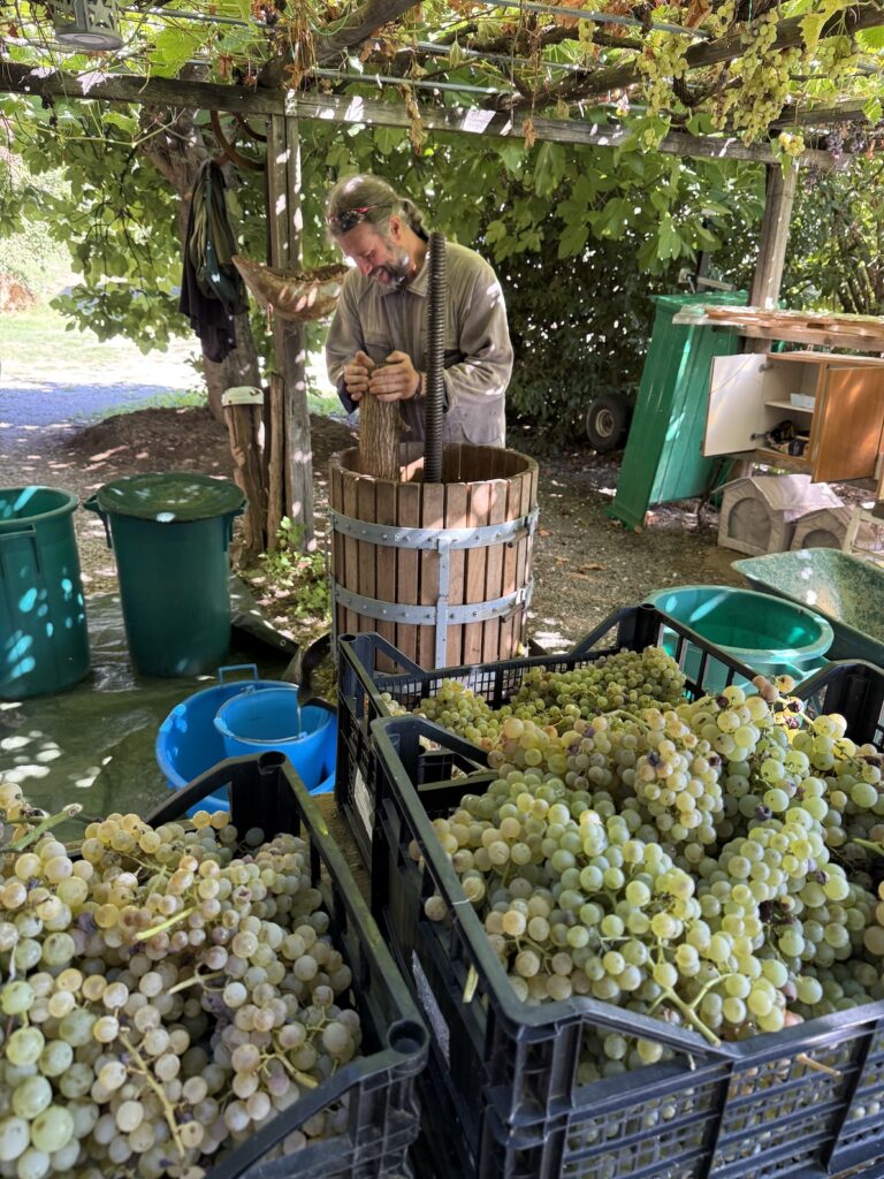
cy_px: 590
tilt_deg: -19.7
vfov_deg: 71.6
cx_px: 442
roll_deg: -1.6
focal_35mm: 24
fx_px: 817
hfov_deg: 56.8
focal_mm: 6.76
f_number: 1.78
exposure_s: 1/120
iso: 200
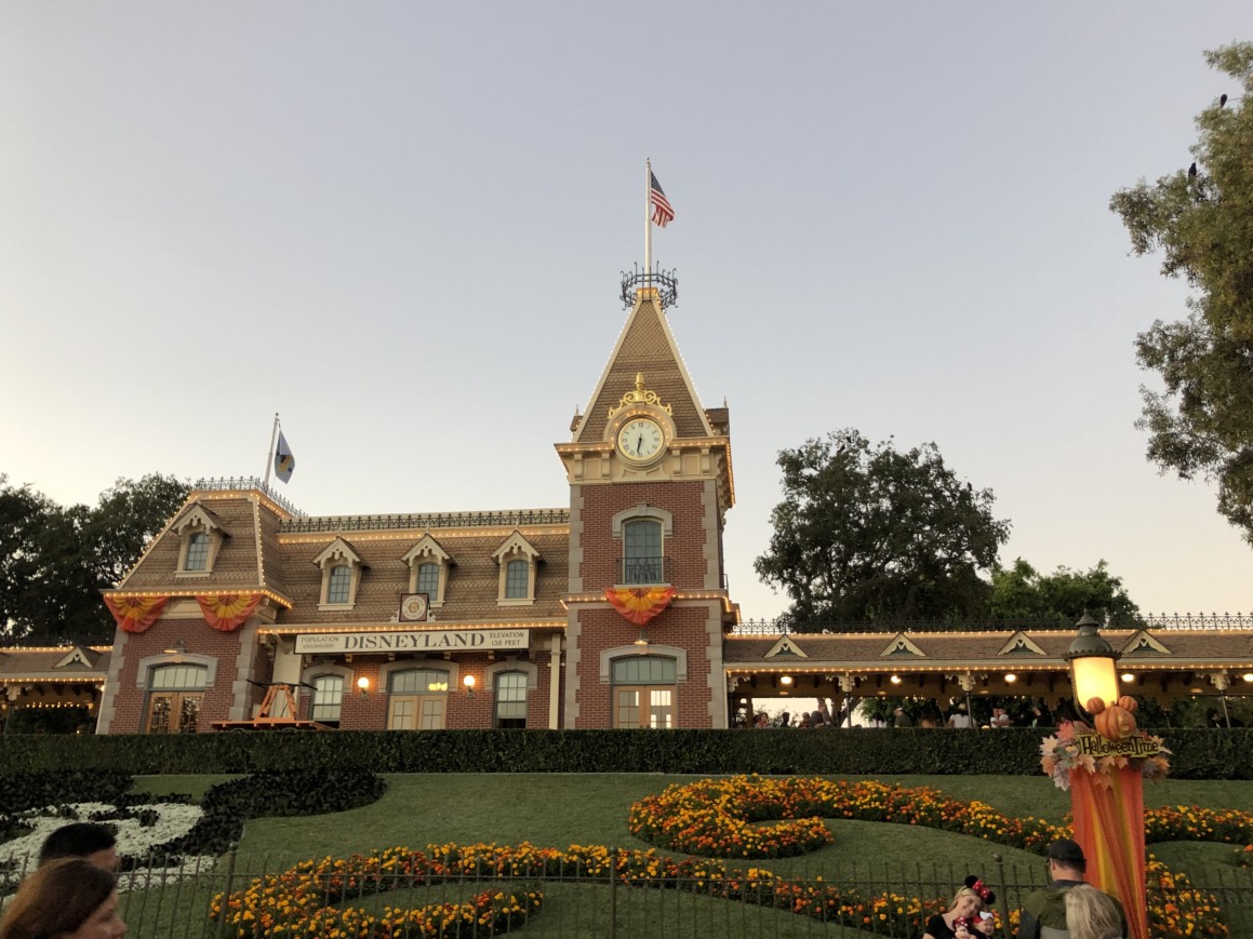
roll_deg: +0.3
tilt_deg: +22.3
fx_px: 1050
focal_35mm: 29
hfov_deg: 61.7
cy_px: 461
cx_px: 611
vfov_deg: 48.2
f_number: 1.8
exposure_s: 1/40
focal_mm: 4
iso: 25
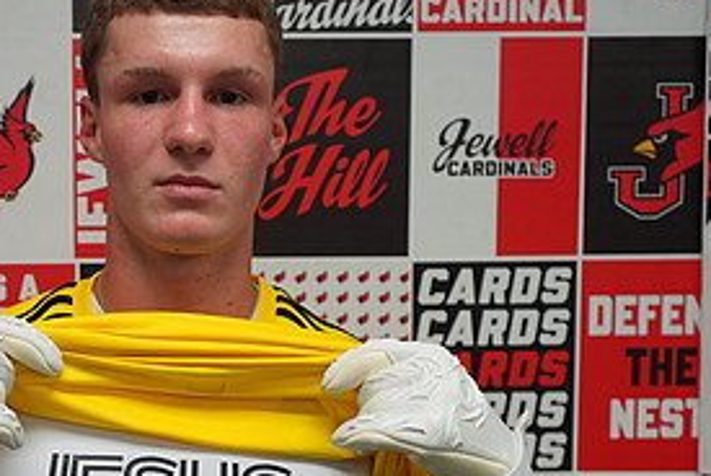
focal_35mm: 59
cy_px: 345
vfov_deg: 22.9
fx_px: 1166
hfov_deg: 33.1
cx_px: 163
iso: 800
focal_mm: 28
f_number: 4
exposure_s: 1/160
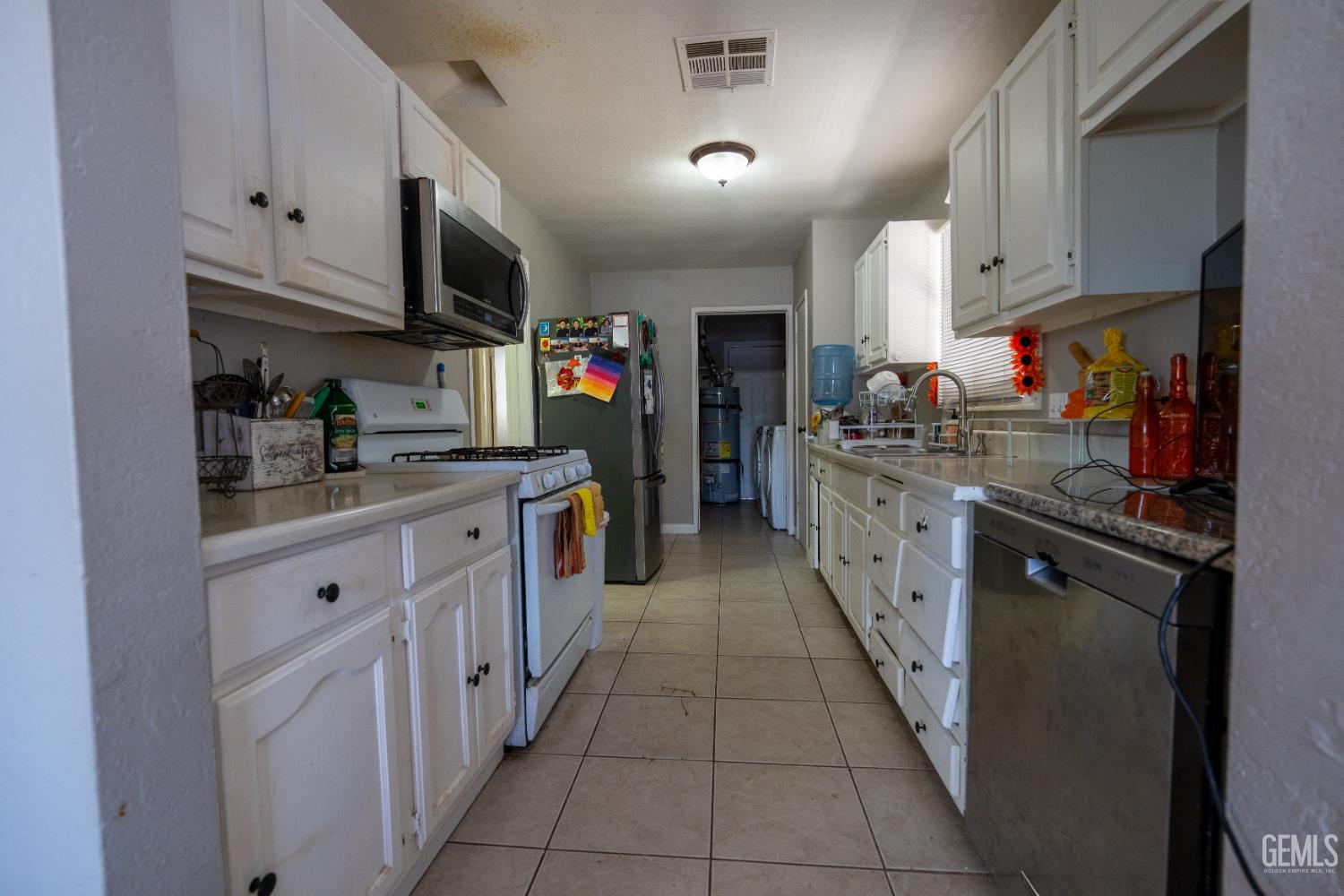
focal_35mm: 16
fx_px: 597
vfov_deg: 73.7
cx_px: 672
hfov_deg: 96.7
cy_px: 448
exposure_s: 1/250
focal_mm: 16
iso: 800
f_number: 4
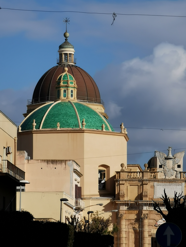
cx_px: 93
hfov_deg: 6.9
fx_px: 1547
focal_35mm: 216
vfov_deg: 9.2
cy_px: 124
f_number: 3.4
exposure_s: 1/1250
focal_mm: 14.46
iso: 50
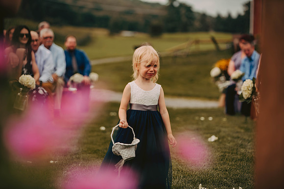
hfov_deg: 15.8
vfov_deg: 10.6
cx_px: 142
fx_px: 1026
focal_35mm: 130
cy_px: 94
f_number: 2.8
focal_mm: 130
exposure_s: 1/2000
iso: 200
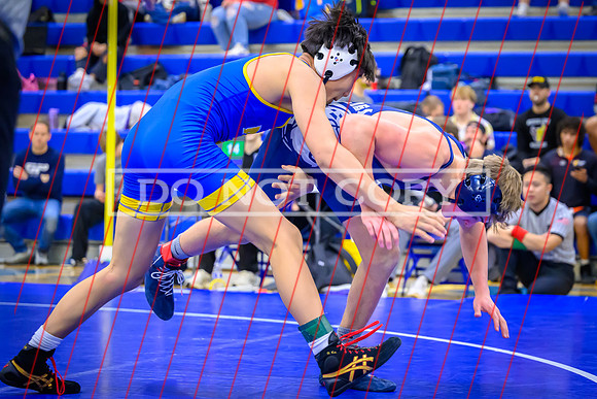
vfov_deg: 13.3
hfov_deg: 19.7
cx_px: 382
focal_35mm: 103
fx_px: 1712
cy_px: 149
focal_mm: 79
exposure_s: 1/640
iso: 6400
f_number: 2.8
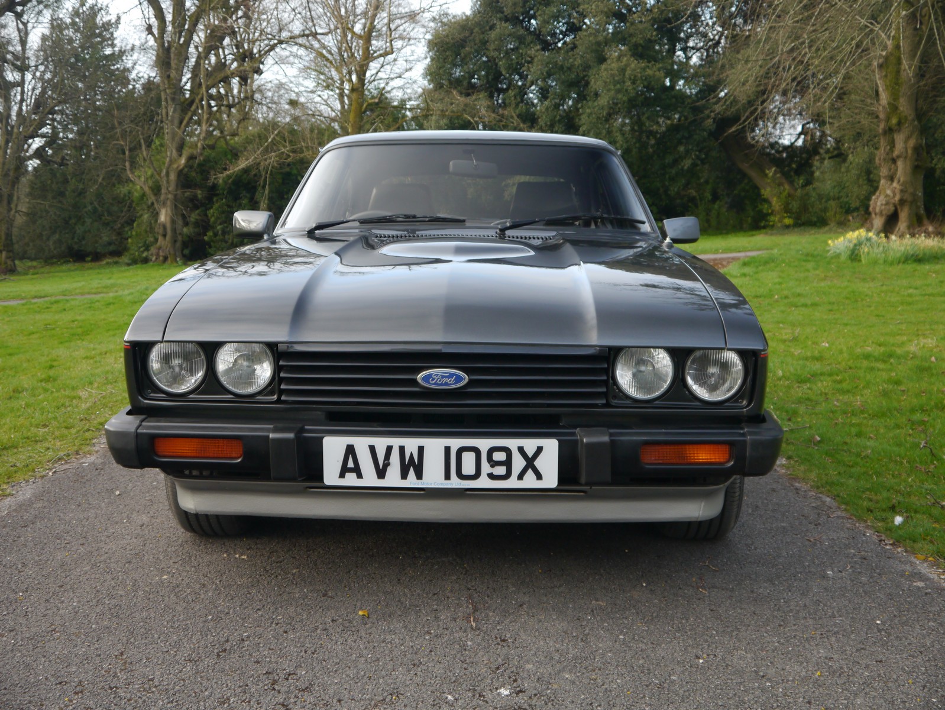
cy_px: 355
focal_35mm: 42
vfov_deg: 34.4
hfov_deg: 44.8
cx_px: 472
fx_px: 1147
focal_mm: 21
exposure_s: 1/60
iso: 250
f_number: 4.3
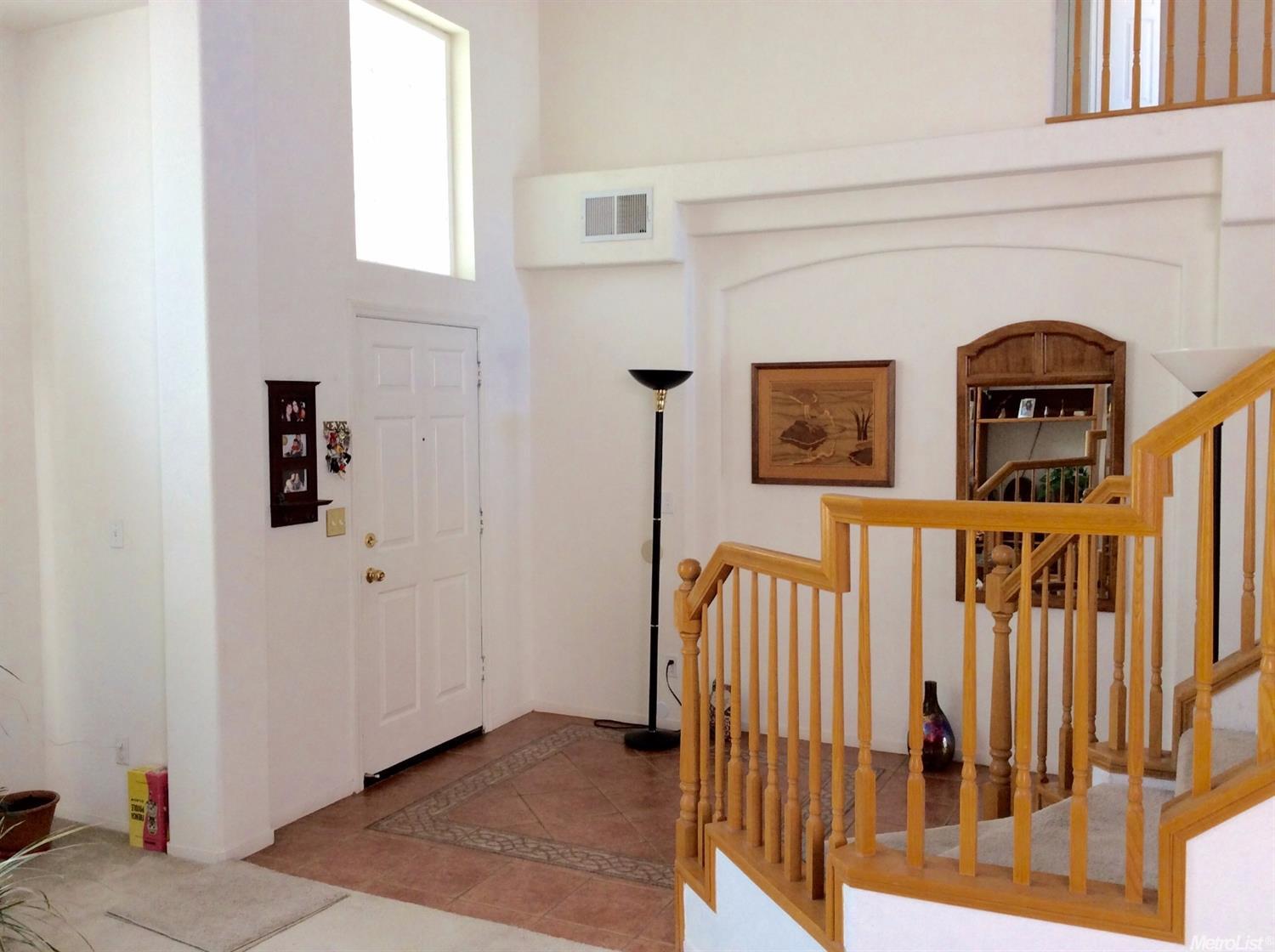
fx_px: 1177
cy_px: 476
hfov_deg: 56.9
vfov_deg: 44.0
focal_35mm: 32
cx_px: 638
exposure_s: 1/24
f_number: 2.4
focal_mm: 3.3
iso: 50
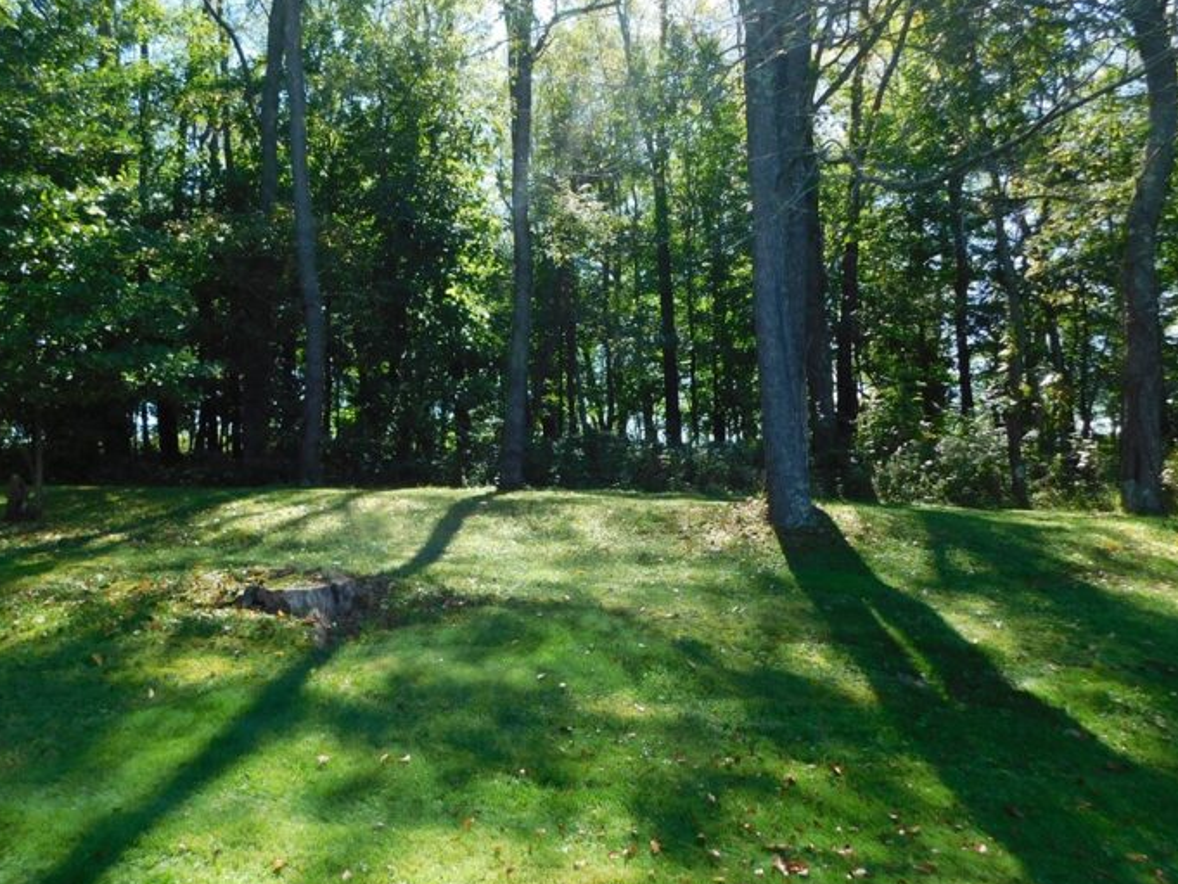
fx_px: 919
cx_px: 498
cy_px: 429
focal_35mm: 27
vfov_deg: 51.4
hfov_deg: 65.0
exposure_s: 1/320
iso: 125
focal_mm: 4
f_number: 3
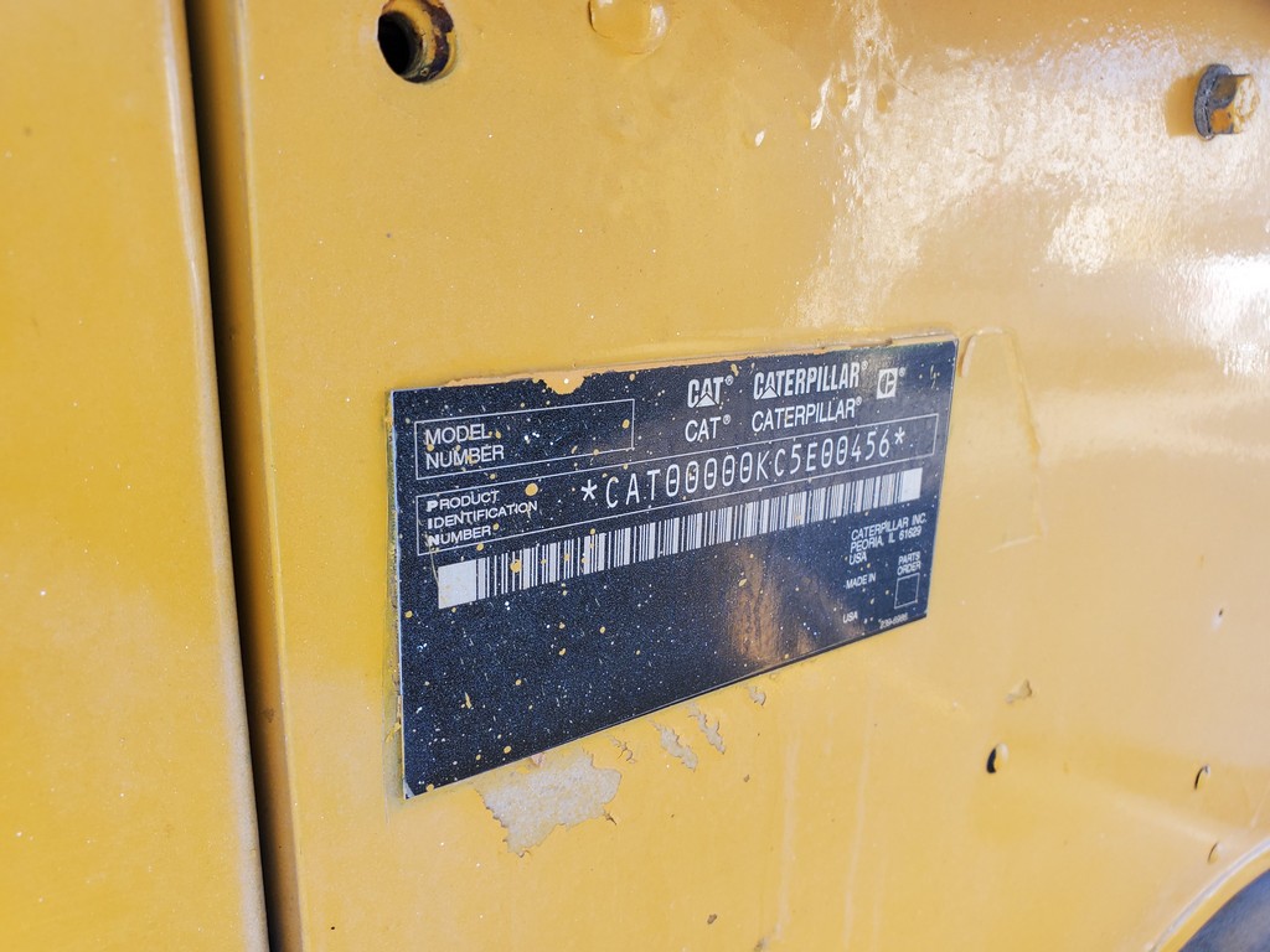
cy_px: 476
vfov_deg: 53.1
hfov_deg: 67.3
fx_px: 954
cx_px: 635
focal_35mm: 26
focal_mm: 4.3
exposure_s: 1/106
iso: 50
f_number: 2.4
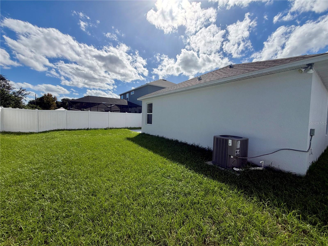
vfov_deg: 85.7
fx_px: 133
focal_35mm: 14
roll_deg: -1.5
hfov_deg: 102.1
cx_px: 164
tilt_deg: -2.3
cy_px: 123
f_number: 2.2
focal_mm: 2.22
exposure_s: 1/2092
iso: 25
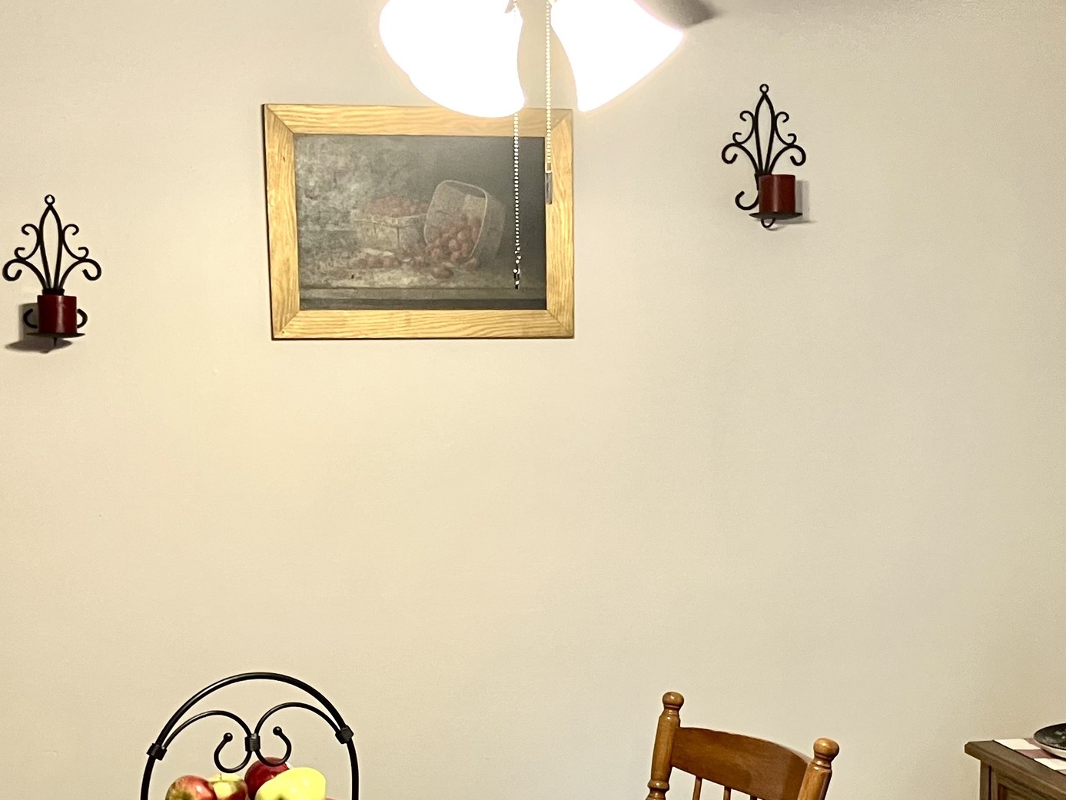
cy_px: 673
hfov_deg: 31.1
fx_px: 1910
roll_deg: +0.5
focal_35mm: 62
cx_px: 613
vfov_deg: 23.2
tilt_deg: -7.7
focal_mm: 3.99
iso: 250
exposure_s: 1/60
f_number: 1.8
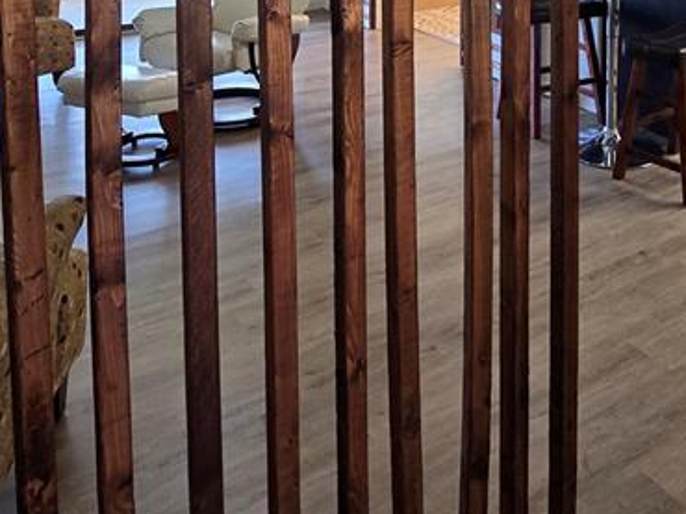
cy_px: -100
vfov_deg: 32.7
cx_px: 428
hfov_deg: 50.9
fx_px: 713
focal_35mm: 36
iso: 160
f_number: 2.2
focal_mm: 2.2
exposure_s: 1/60
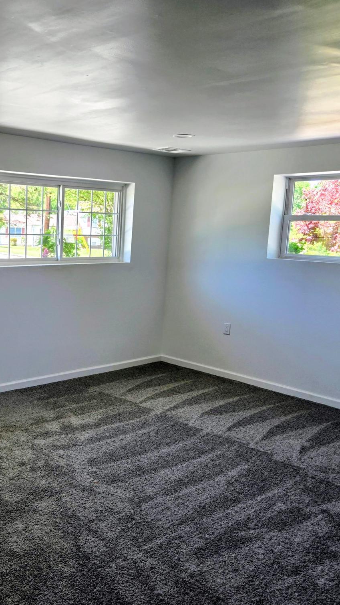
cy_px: 302
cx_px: 45
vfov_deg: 58.0
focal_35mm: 34
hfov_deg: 33.2
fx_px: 545
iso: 64
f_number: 1.8
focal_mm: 5.4
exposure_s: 1/180
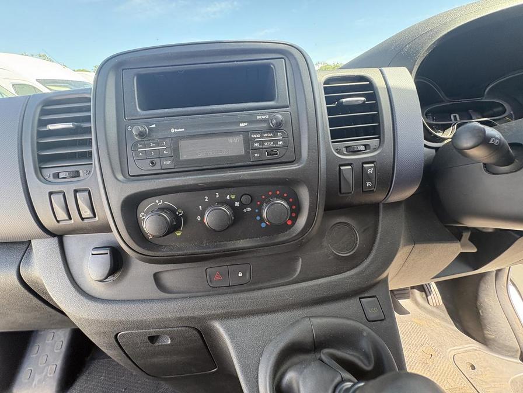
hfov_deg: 102.1
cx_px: 262
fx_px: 212
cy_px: 196
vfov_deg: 85.7
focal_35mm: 14
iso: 160
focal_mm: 2.22
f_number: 2.2
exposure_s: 1/99
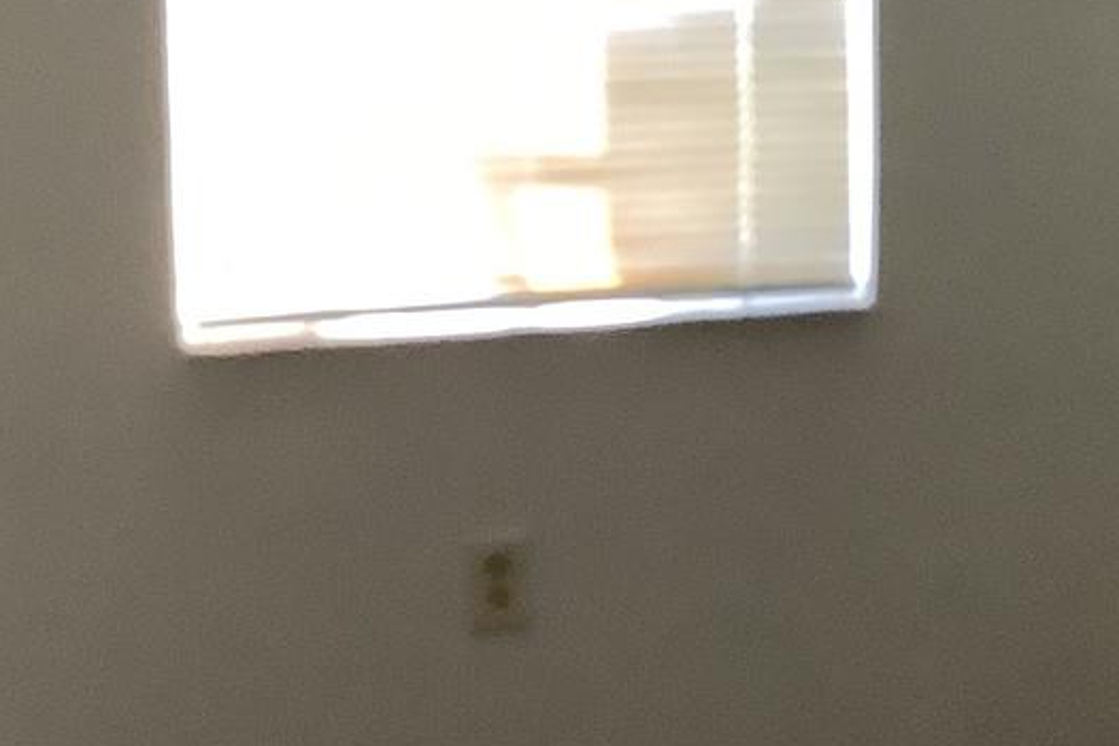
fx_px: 3047
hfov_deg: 20.8
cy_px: 189
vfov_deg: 13.9
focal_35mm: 98
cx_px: 611
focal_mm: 3.3
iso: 125
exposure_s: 1/60
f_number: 2.4
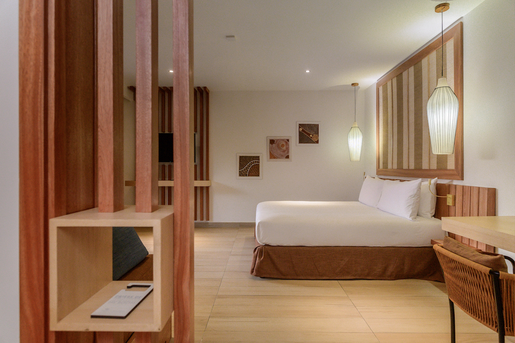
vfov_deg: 61.9
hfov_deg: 84.0
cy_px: 172
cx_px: 258
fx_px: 286
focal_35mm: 20
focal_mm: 20
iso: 1000
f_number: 5
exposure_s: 1/200
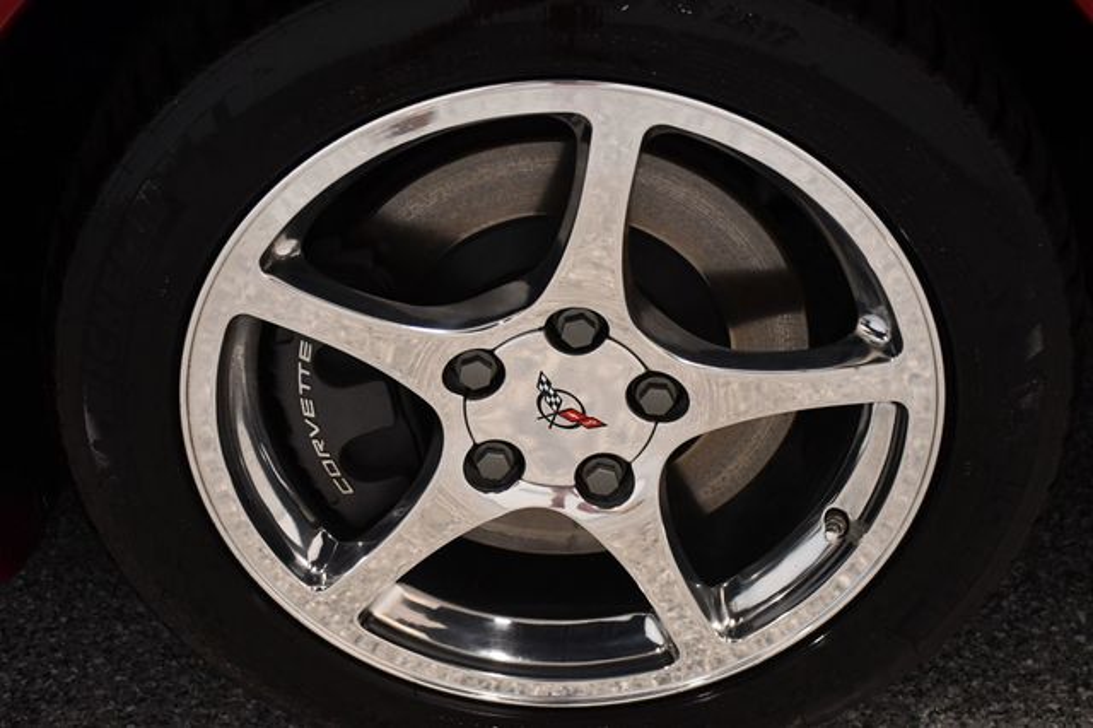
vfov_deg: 20.3
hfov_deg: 30.1
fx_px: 2033
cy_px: 364
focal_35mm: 67
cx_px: 546
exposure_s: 1/125
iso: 3200
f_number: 4.5
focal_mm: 45
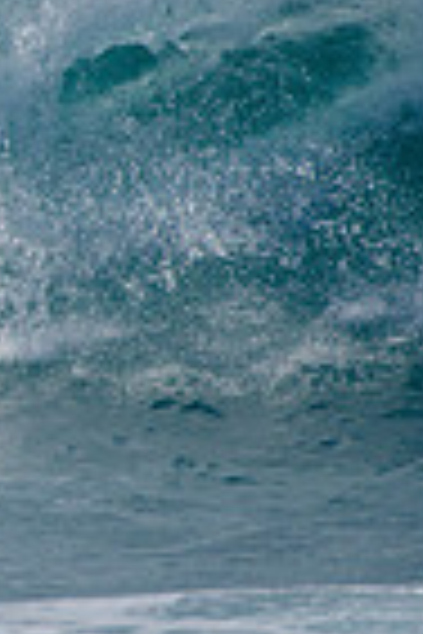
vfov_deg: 1.0
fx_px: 36886
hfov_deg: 0.7
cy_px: 164
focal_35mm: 2093
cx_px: -598
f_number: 5.6
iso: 160
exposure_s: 1/2000
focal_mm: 500
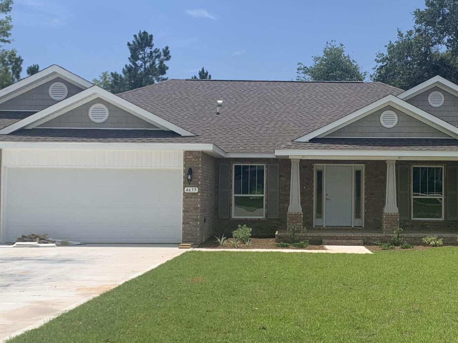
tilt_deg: +2.0
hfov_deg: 32.9
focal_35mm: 58
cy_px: 177
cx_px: 314
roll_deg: -0.6
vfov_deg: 25.2
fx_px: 767
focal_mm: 4.25
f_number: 1.8
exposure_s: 1/4098
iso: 25
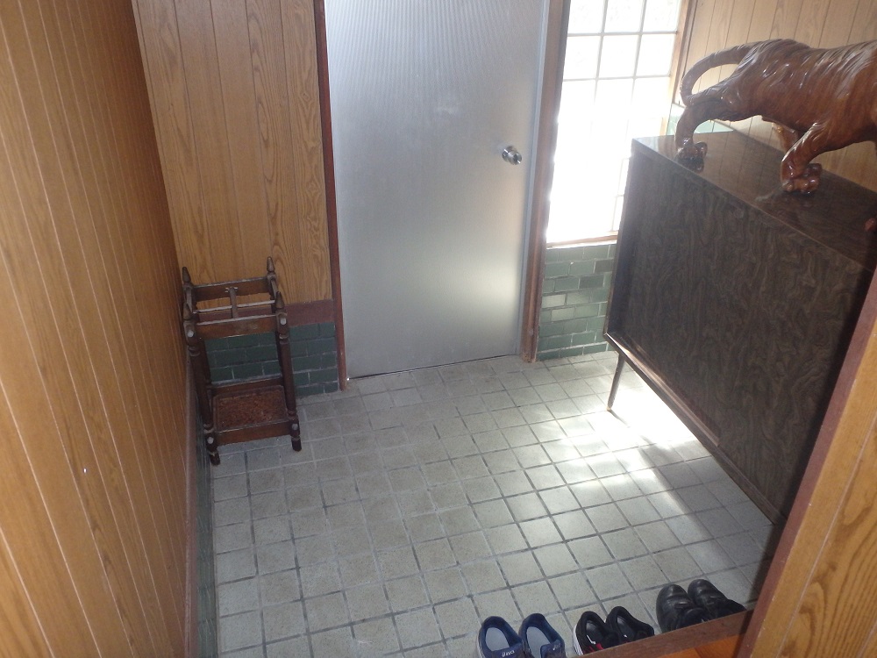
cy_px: 329
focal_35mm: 28
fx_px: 709
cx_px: 438
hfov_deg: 63.4
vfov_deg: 49.7
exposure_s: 1/30
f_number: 3.9
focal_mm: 5
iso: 400
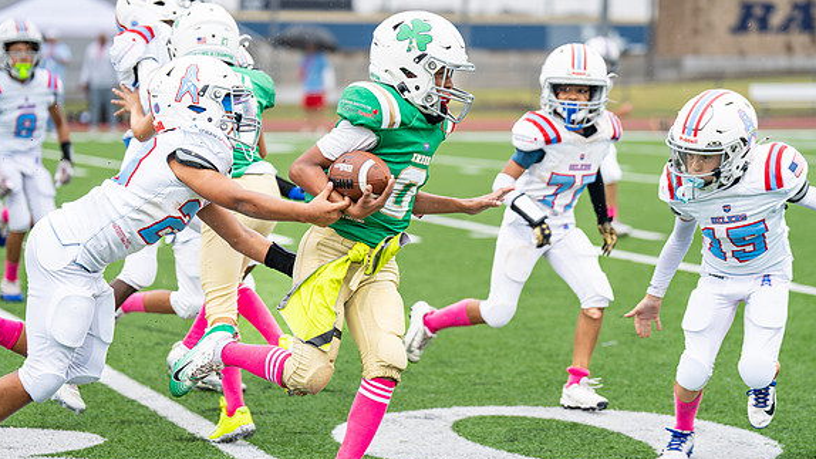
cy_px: 252
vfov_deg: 8.8
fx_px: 2986
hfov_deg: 15.6
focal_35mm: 138
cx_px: 390
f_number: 2.8
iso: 500
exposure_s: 1/1000
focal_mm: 115
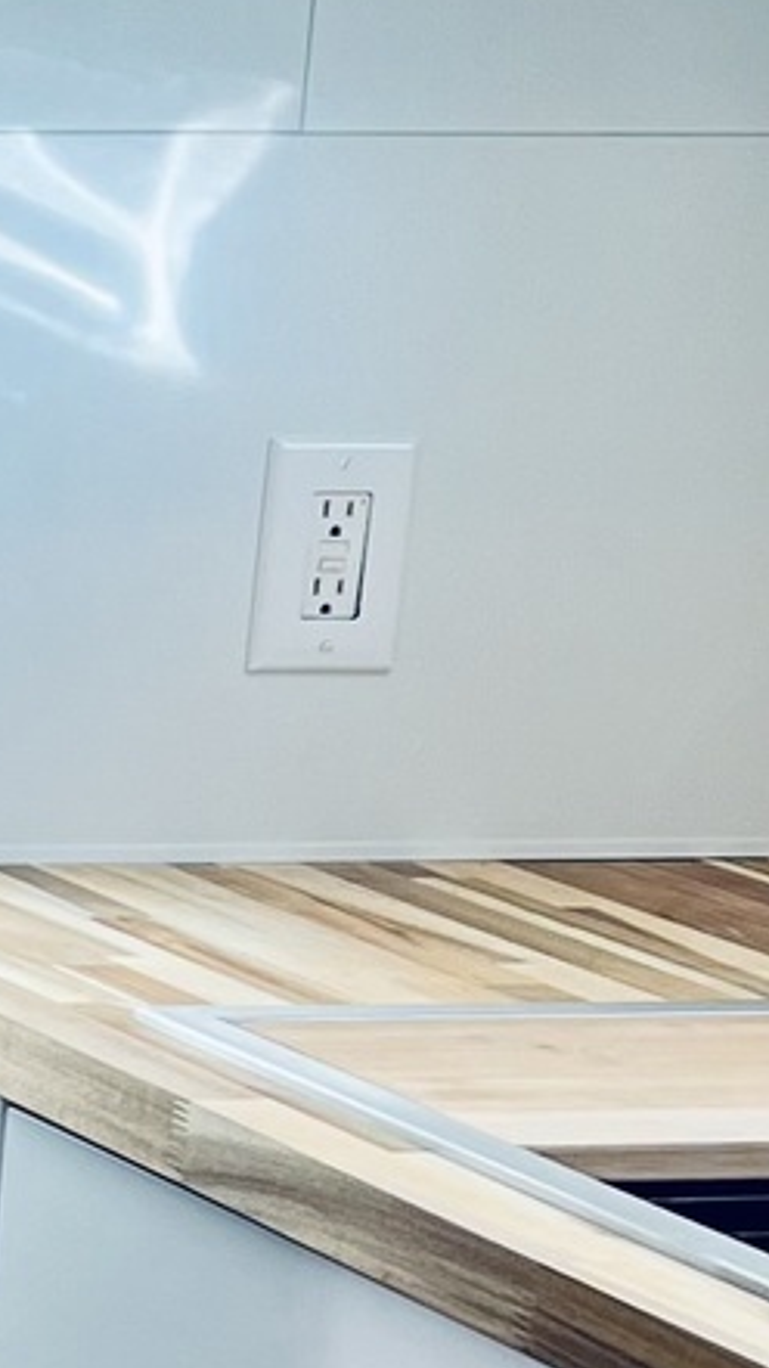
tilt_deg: -11.0
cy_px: 999
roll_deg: -0.1
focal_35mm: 148
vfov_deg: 14.5
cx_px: -1907
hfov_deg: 6.9
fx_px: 5366
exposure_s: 1/120
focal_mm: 5.7
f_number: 1.5
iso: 40
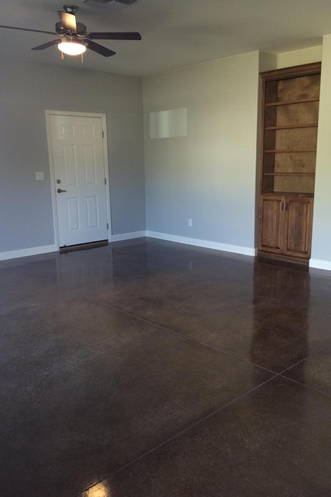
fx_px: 428
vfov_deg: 60.3
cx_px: 174
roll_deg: +2.9
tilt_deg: -12.2
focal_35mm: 31
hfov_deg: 42.3
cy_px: 247
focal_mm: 4.15
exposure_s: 1/30
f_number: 2.2
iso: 64
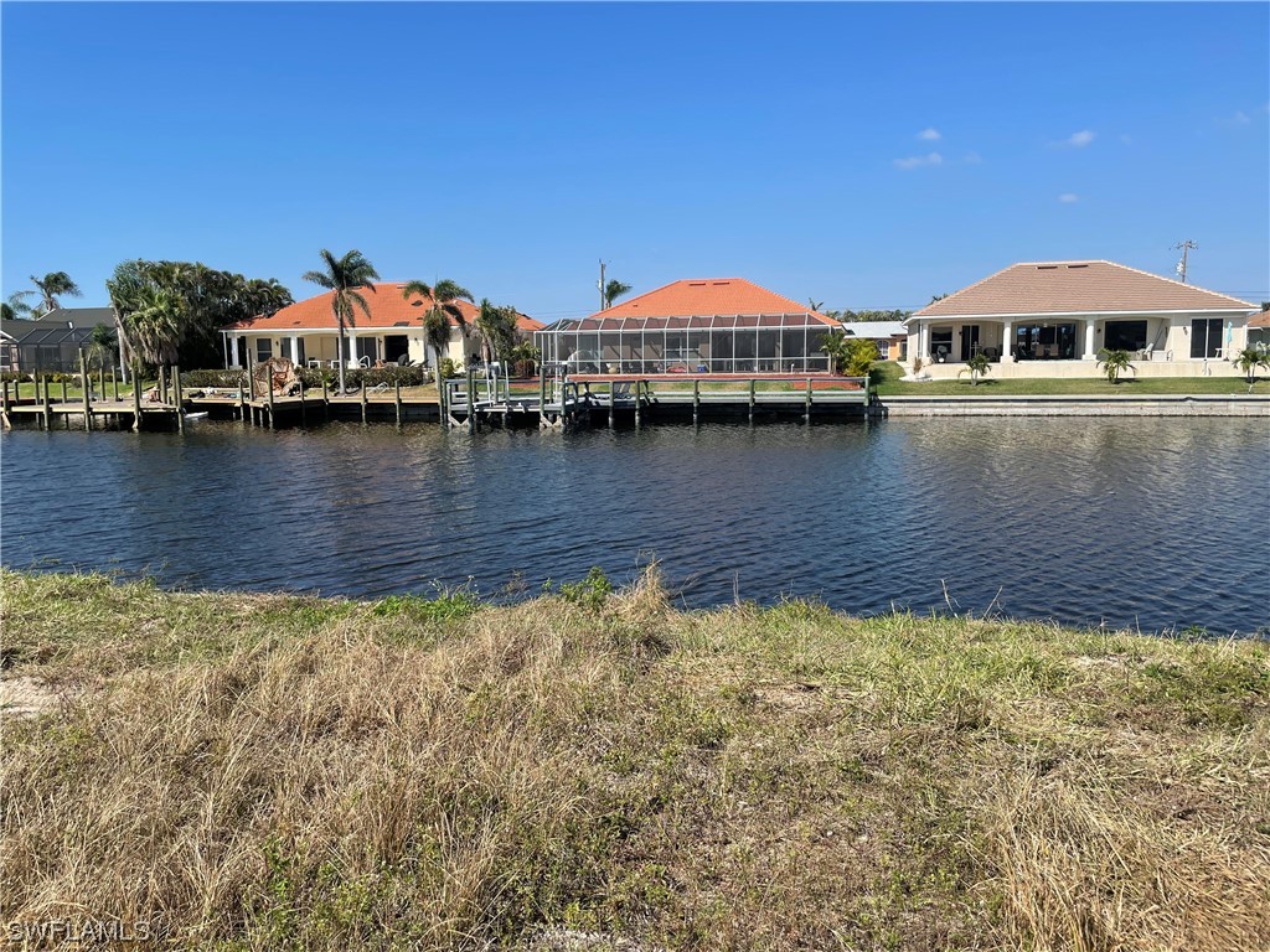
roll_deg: +1.4
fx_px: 954
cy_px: 476
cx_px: 635
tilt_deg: -7.2
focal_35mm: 26
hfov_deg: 67.3
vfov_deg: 53.1
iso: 32
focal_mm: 4.2
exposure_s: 1/3205
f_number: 1.6
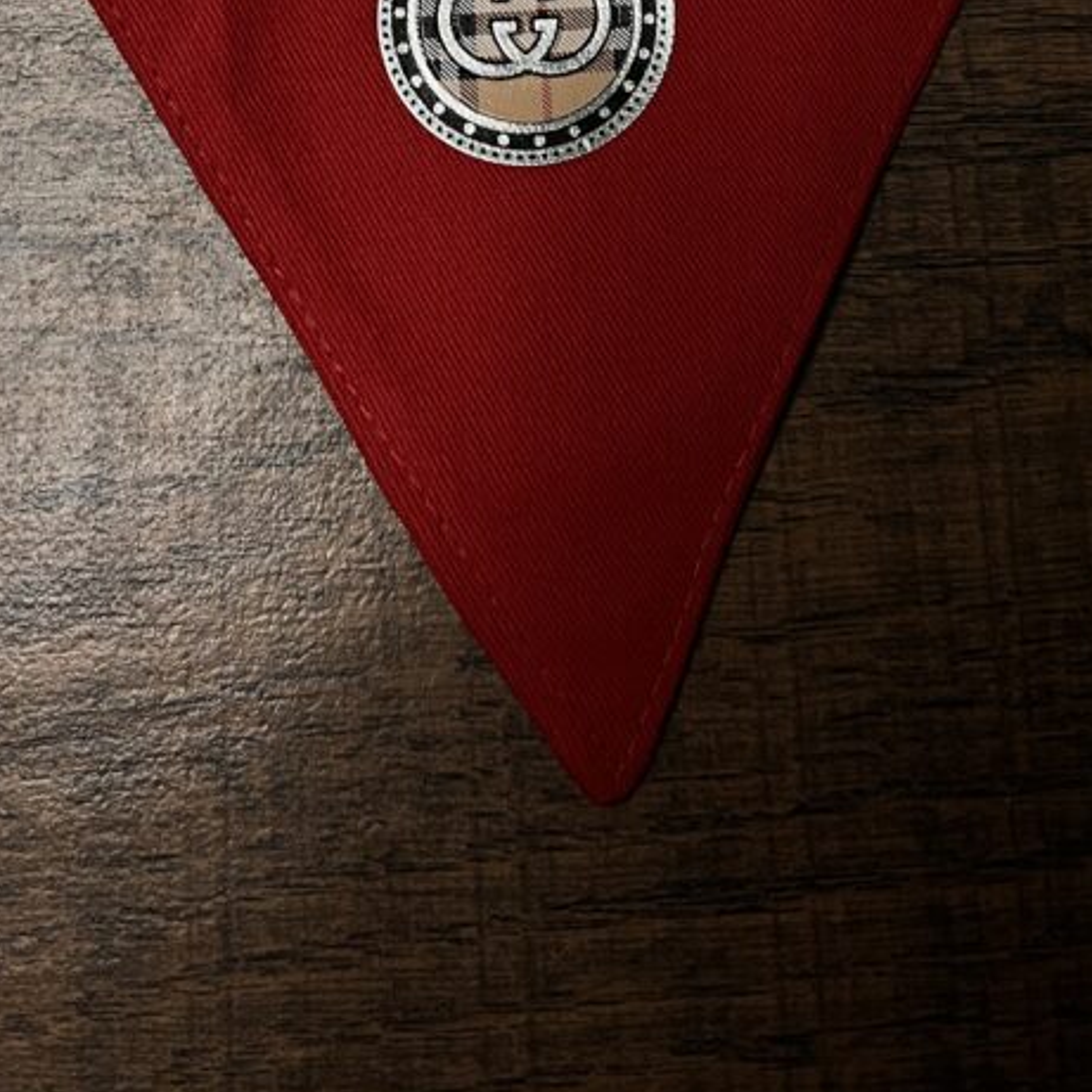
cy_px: -99
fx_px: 1820
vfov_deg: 30.1
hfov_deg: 33.4
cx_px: 550
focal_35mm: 51
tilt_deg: -78.3
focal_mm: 5.1
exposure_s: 1/50
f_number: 1.6
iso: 400
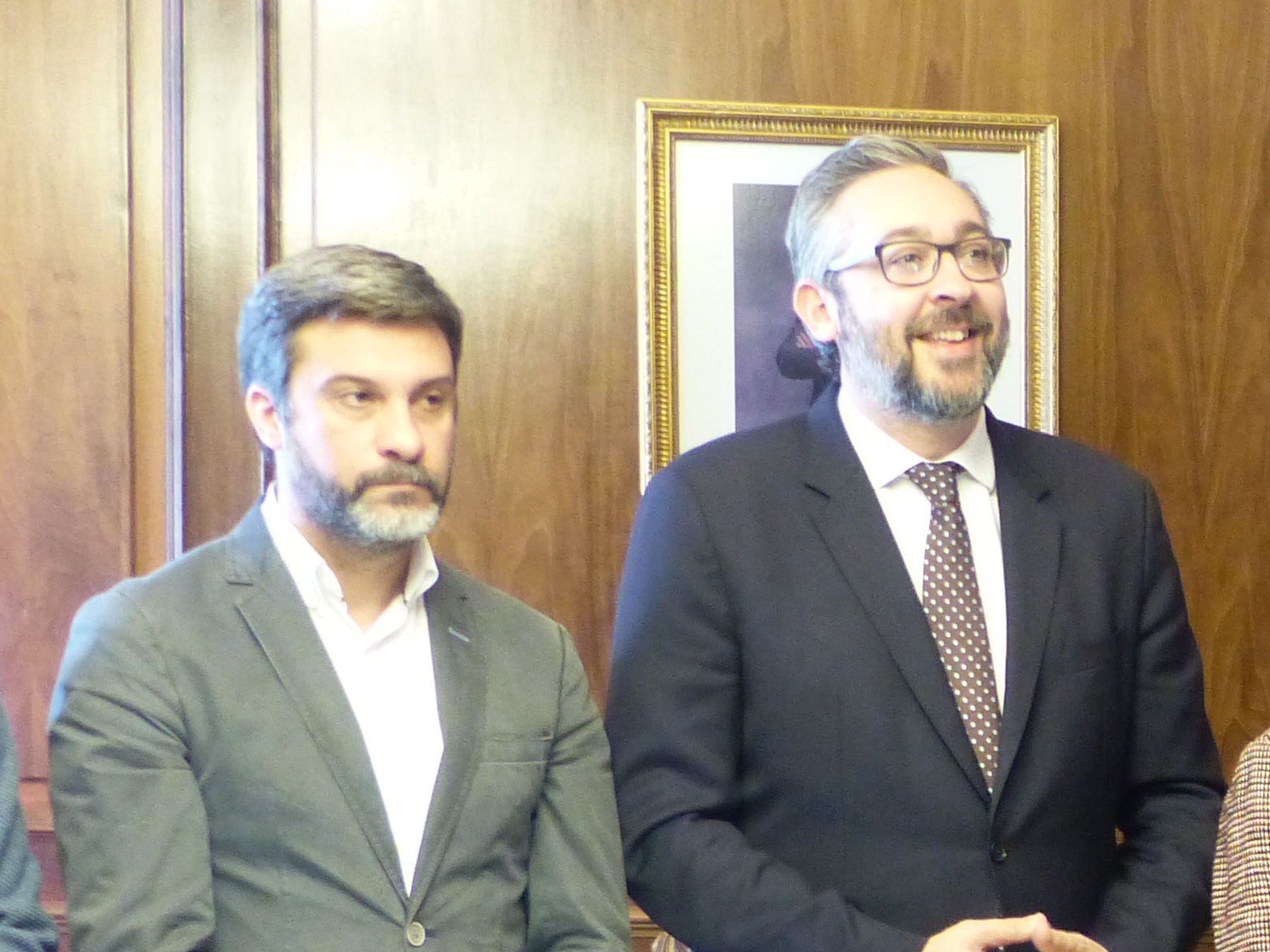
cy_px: 1155
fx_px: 4182
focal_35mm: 114
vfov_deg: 12.7
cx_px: 1580
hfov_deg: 16.5
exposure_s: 1/15
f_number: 2.8
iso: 400
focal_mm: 8.1
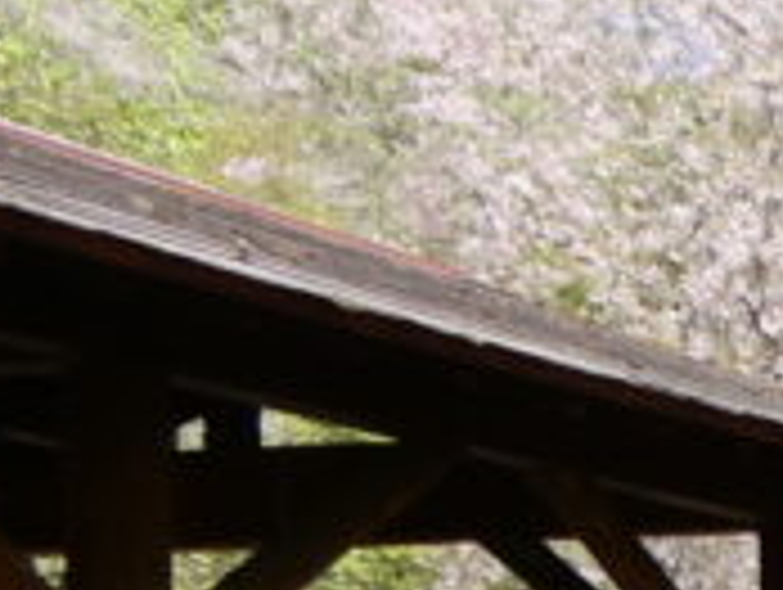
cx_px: 2097
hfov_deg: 10.9
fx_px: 3194
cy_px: 1239
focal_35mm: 141
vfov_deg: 9.7
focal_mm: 4.3
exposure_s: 1/320
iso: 80
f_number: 3.3
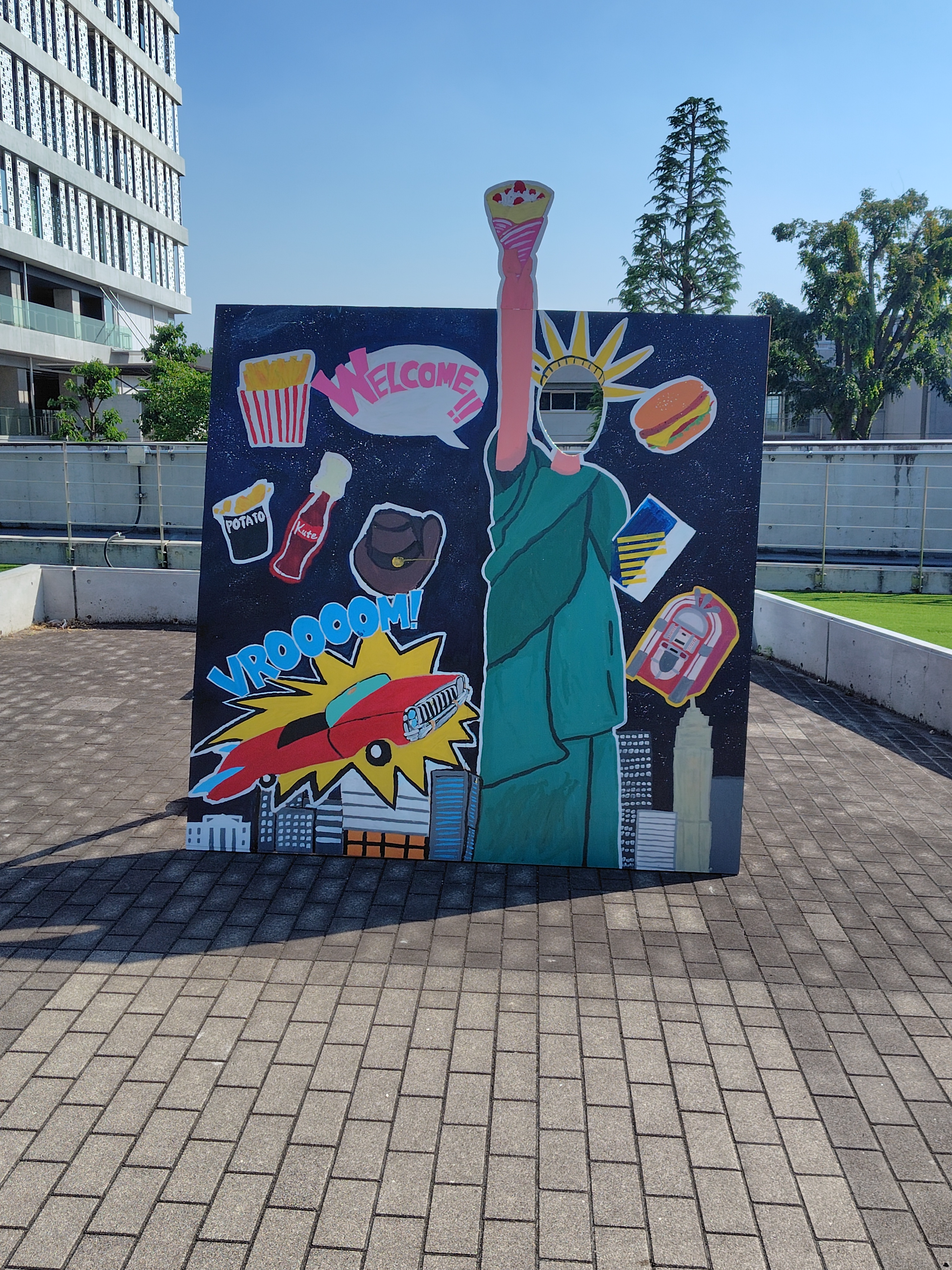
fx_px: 843
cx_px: 476
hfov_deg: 58.9
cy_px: 635
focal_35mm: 23
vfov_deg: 73.9
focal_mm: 5.6
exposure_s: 1/2516
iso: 50
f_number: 1.9
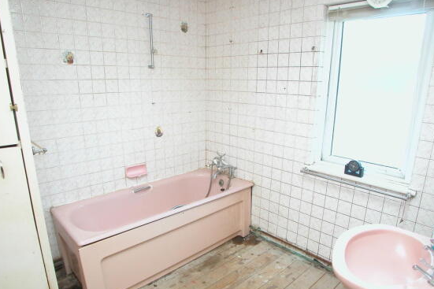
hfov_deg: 57.2
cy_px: 163
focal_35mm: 33
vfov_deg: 39.9
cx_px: 219
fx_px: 398
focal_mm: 7.7
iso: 100
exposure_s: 1/30
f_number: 2.8
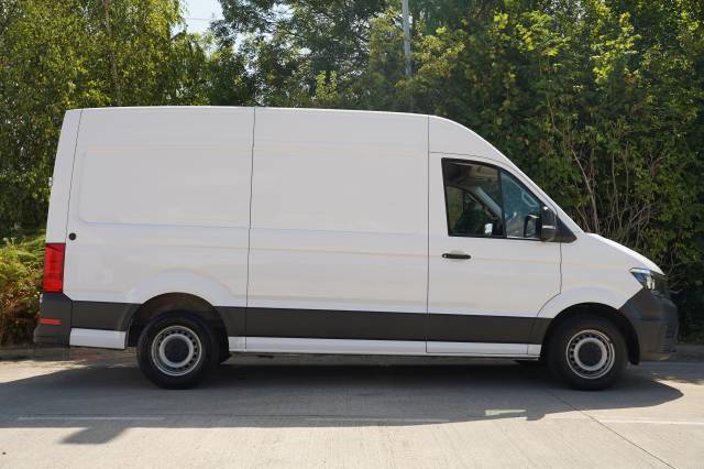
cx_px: 352
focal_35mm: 40
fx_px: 776
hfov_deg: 48.8
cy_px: 234
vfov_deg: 33.6
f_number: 4.5
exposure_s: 1/200
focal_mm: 39.7
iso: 100
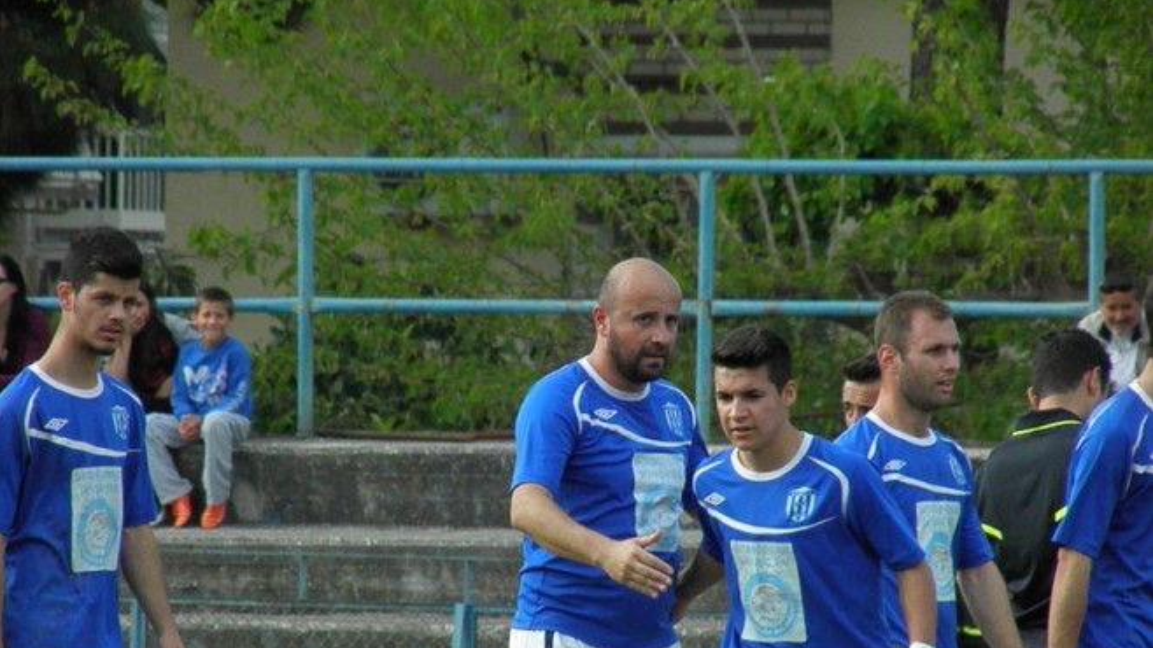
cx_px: 576
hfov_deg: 3.0
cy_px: 426
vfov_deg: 1.7
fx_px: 21827
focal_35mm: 714
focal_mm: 117.2
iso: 500
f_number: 5.7
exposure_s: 1/1250
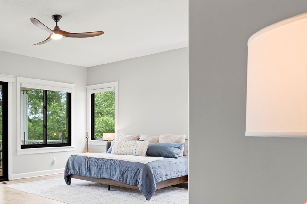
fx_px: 290
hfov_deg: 50.0
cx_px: 34
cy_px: 133
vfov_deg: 38.5
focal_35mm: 34
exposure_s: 1/6
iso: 200
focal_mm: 16
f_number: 8
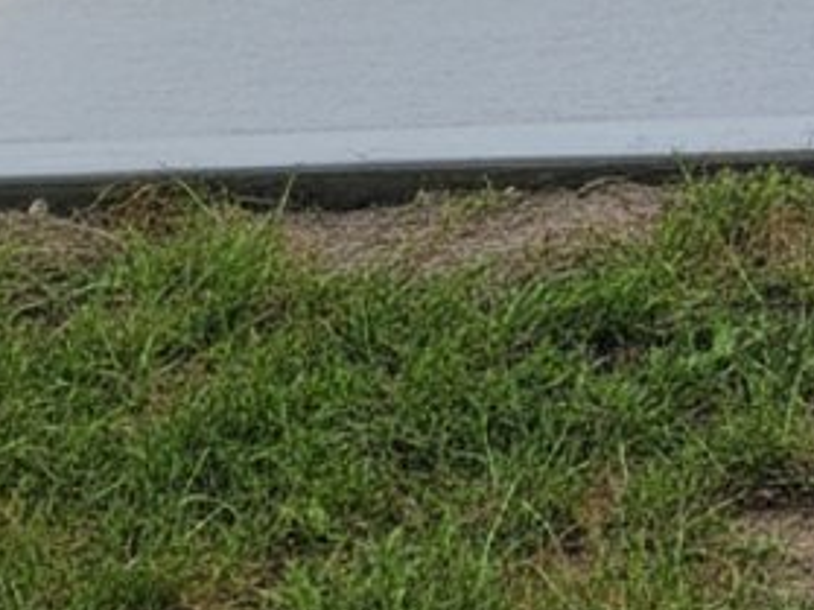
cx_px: 1491
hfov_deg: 15.1
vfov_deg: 11.9
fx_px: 2633
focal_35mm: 112
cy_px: -581
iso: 850
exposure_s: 1/1078
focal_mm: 5.7
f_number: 1.5
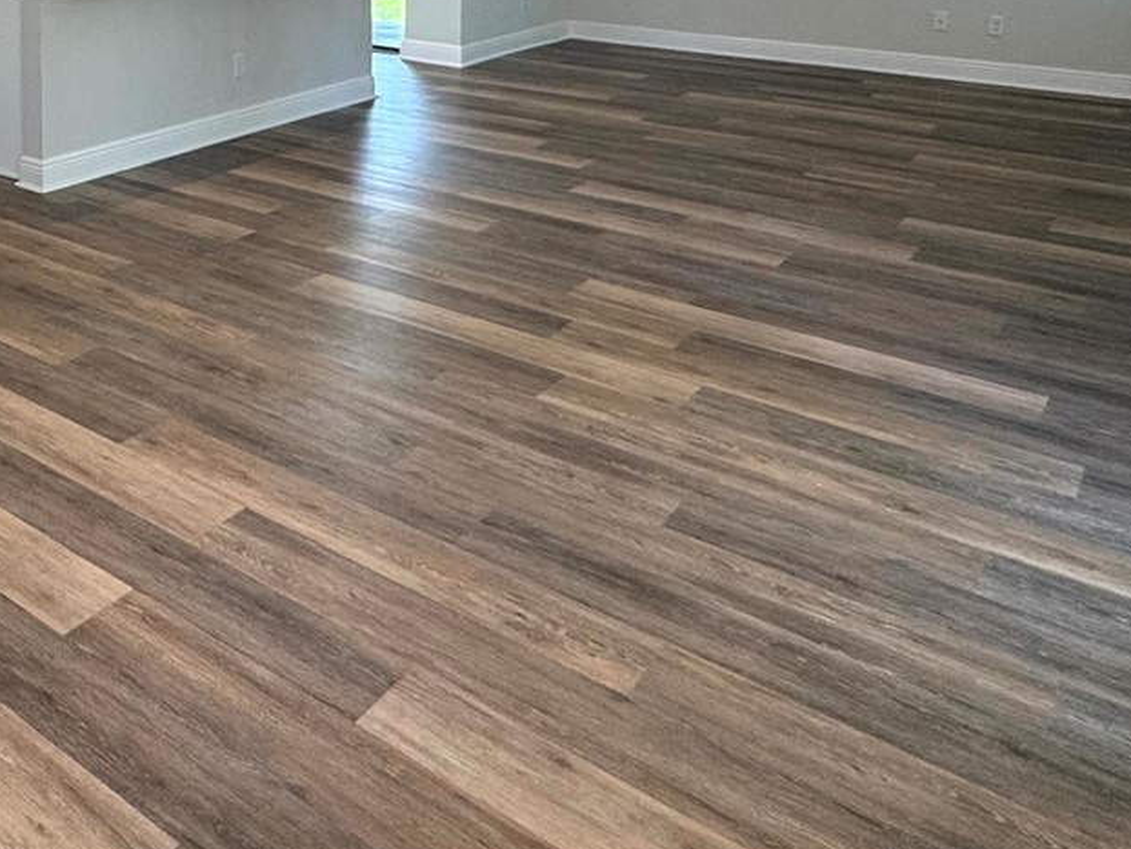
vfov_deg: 34.9
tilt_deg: -4.5
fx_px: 1177
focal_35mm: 36
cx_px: 169
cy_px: -55
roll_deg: +0.3
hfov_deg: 47.4
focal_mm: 2.22
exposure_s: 1/120
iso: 125
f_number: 2.2
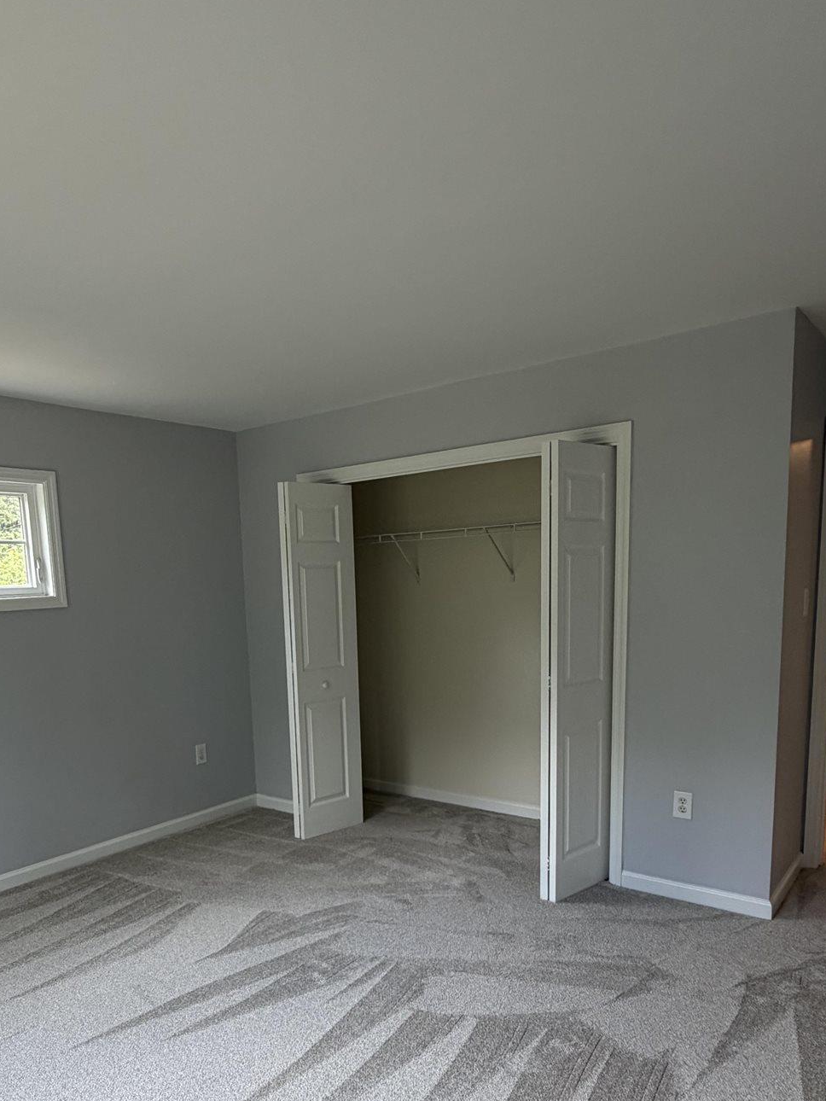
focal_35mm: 25
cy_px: 704
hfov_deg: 54.5
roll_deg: +2.1
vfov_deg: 68.0
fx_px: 795
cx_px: 333
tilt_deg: -9.3
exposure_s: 1/121
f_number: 2.2
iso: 100
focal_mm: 2.22
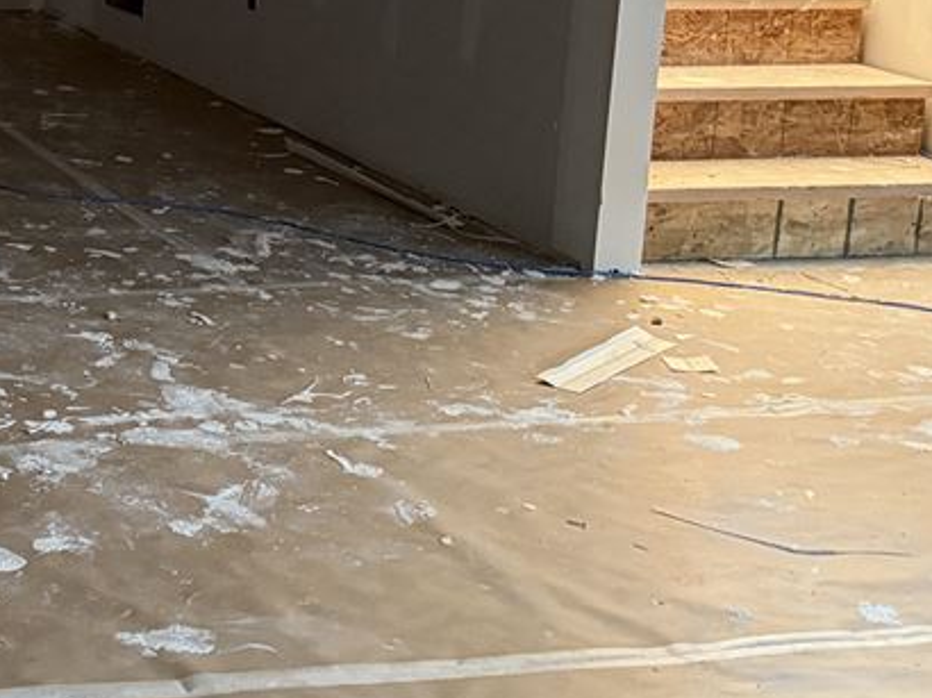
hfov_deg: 22.8
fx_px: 2018
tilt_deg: -9.0
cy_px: -15
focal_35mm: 75
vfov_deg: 19.0
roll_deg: -1.5
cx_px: -316
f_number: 1.78
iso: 1000
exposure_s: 1/40
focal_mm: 6.76
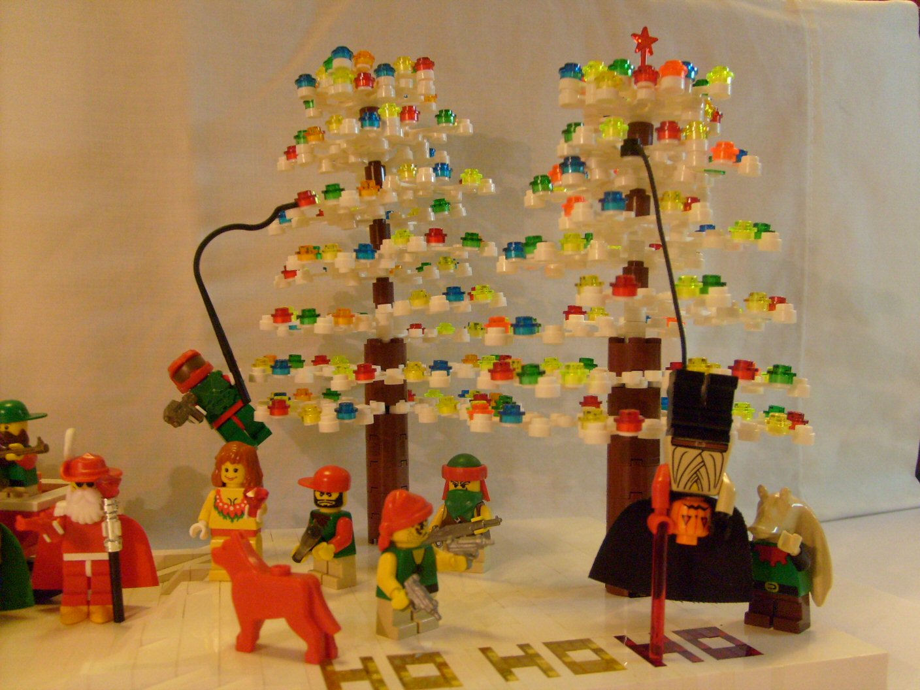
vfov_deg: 40.7
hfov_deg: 52.6
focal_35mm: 35
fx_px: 930
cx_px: 460
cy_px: 345
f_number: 2.8
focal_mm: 5.8
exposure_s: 1/45
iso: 160
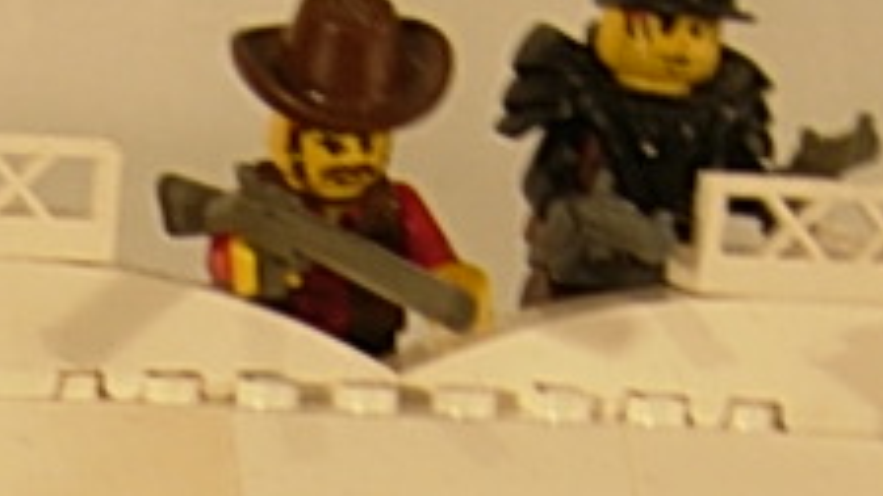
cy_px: 1350
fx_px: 4191
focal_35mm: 179
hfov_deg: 11.8
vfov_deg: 6.3
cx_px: -193
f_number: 2.7
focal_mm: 7.5
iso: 50
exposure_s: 1/6.3
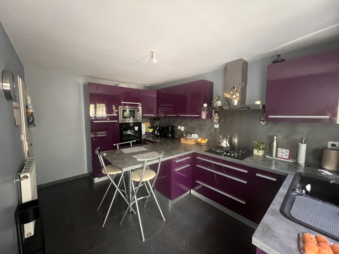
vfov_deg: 89.9
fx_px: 127
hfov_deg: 106.2
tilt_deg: -5.2
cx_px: 170
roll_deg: -0.2
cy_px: 127
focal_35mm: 13
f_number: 1.8
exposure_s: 1/39
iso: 1250
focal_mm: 1.57
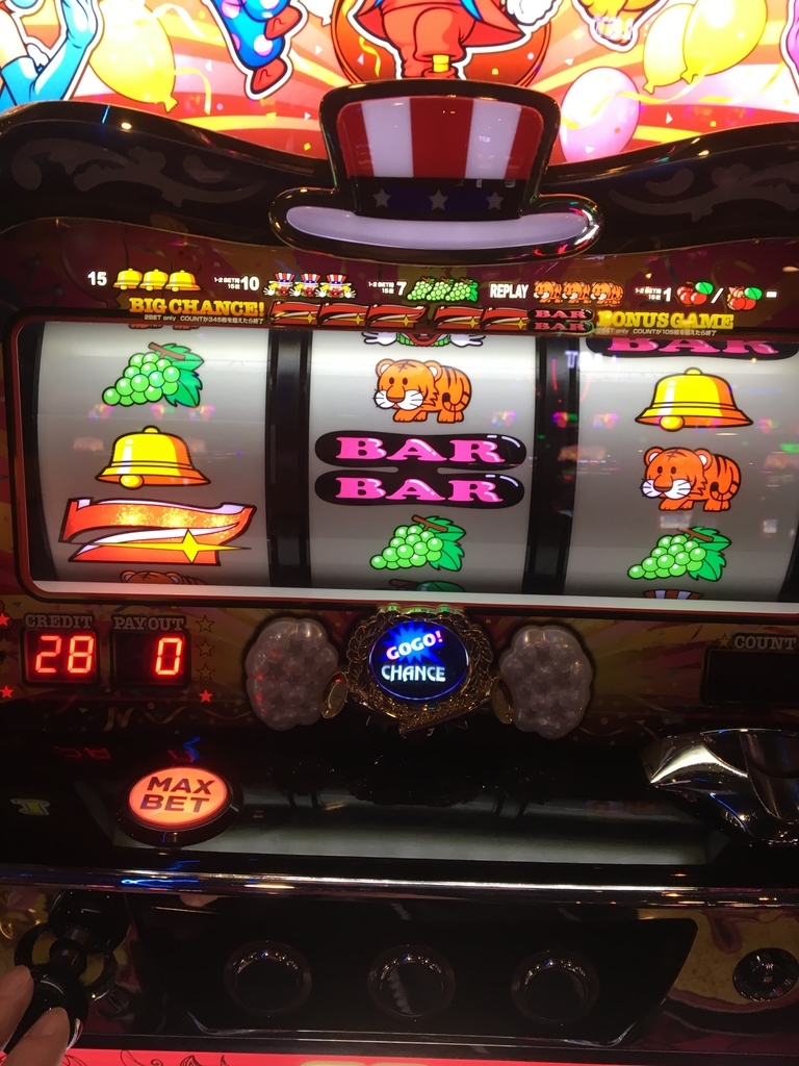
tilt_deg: -19.0
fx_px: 892
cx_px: 400
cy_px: 533
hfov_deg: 48.2
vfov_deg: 61.7
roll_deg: -2.5
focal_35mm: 29
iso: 64
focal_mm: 4.15
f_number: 2.2
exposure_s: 1/30
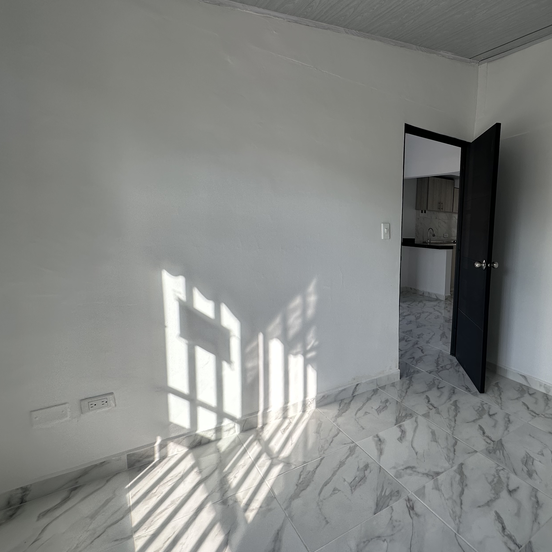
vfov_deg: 74.8
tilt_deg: -7.3
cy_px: 273
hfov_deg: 69.5
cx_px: 419
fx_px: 361
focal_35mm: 20
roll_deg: -2.6
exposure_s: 1/193
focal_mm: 2.22
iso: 40
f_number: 2.2
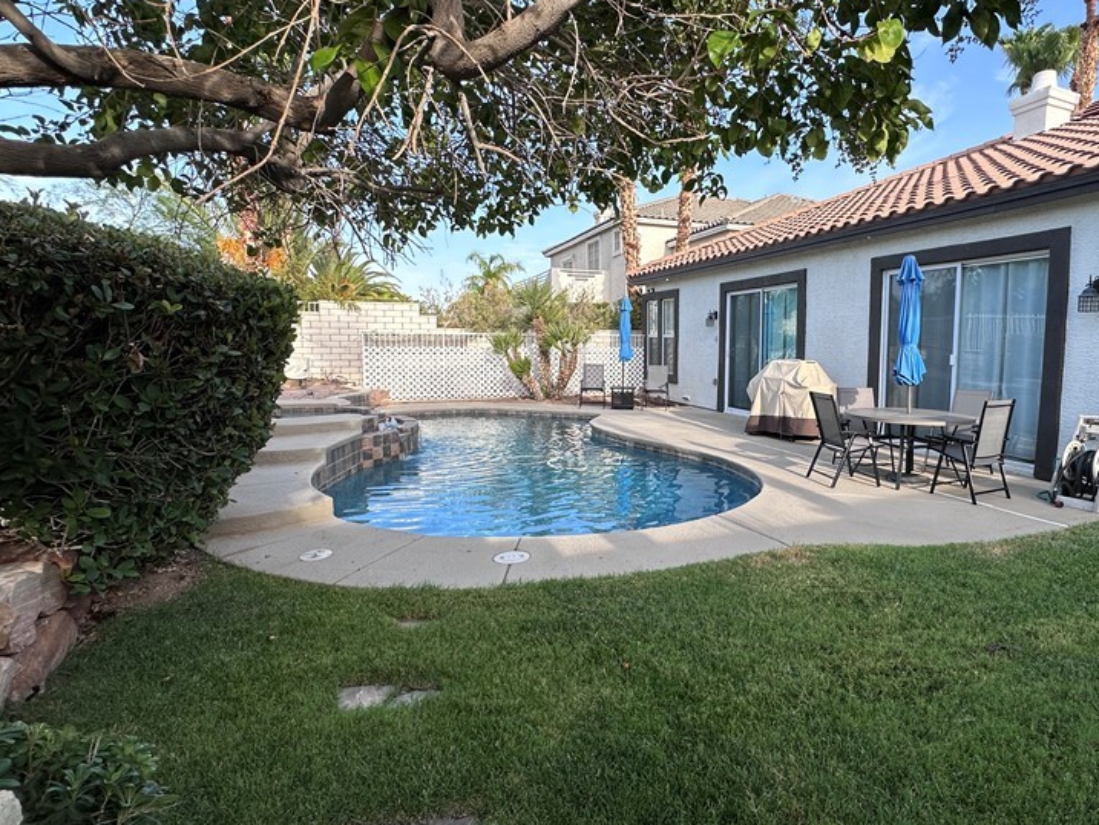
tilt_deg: -4.2
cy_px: 399
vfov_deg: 66.0
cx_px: 648
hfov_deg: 81.0
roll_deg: -1.2
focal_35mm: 20
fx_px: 635
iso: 40
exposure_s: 1/602
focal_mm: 2.22
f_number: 2.2
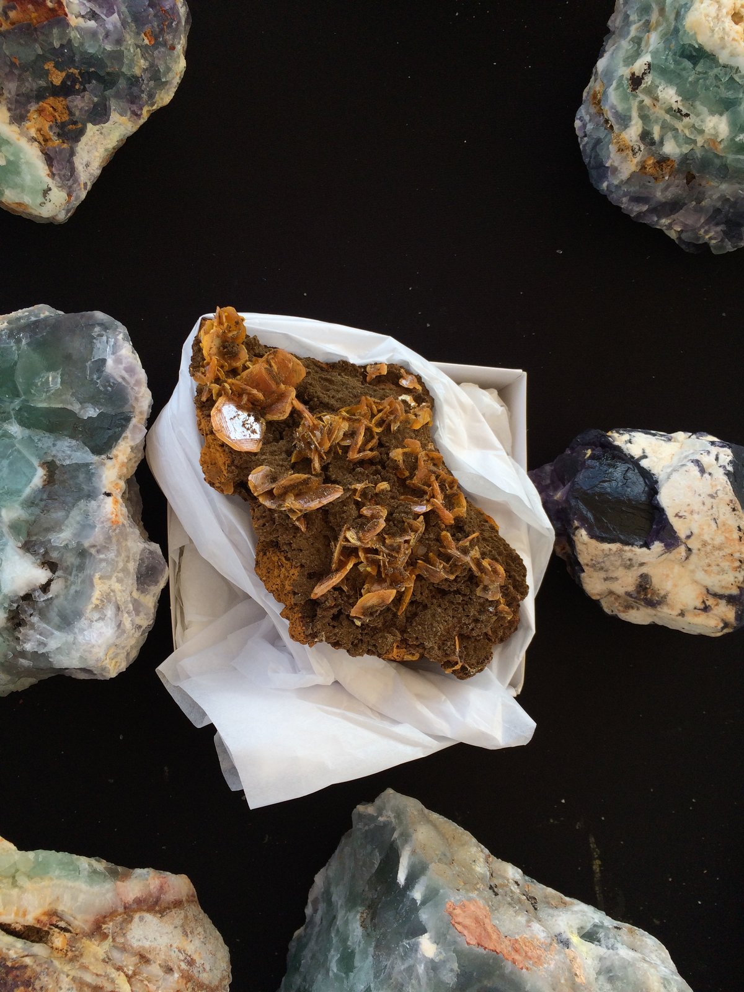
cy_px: 496
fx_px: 831
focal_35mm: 29
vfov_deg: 61.7
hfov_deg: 48.2
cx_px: 372
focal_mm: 4.15
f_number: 2.2
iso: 32
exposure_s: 1/604
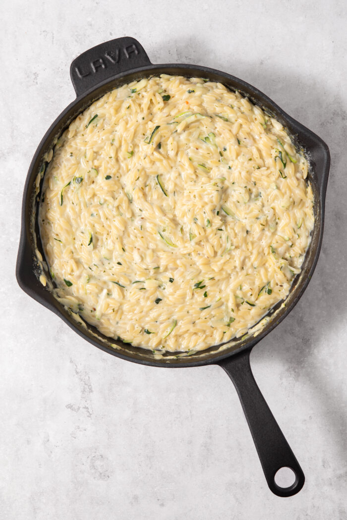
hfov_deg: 22.6
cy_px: 260
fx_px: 867
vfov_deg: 33.4
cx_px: 174
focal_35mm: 60
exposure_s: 1/8
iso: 100
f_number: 8
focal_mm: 60
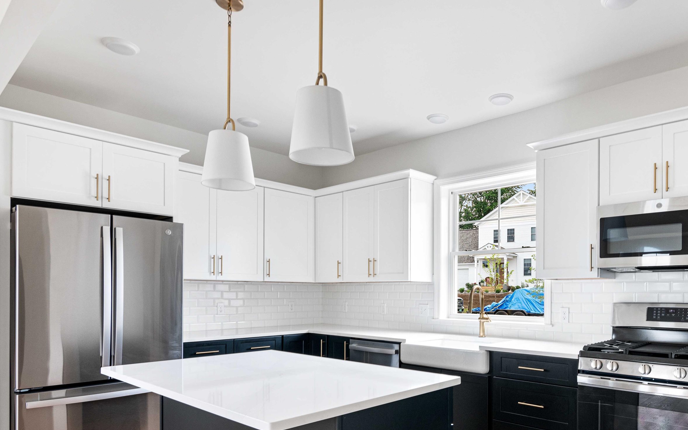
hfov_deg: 73.2
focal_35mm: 24
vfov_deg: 50.0
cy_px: 292
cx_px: 440
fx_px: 450
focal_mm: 12
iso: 200
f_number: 7.1
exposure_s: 1/10
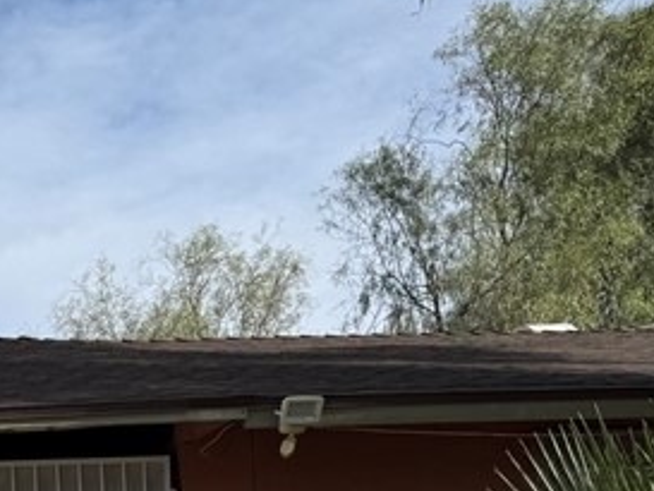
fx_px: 1701
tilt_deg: +4.0
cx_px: -199
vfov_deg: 15.4
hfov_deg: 20.0
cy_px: 702
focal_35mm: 90
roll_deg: +2.3
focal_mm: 6.76
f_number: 1.78
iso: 80
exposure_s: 1/6173
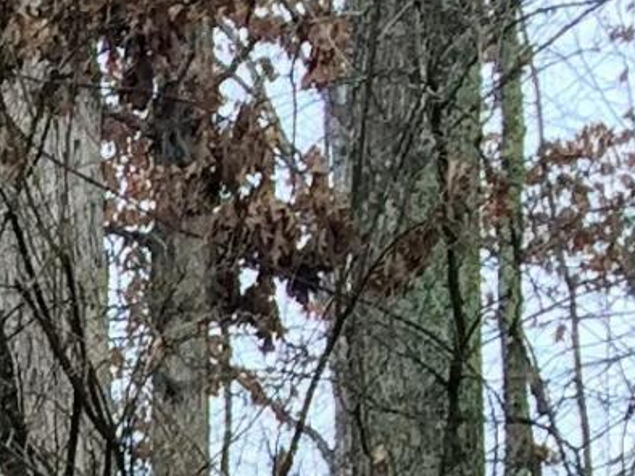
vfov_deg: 6.2
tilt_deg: -0.9
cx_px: -1080
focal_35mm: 221
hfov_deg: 8.0
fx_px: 4052
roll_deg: +1.8
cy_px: 1439
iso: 32
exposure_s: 1/120
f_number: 2.2
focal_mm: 4.15
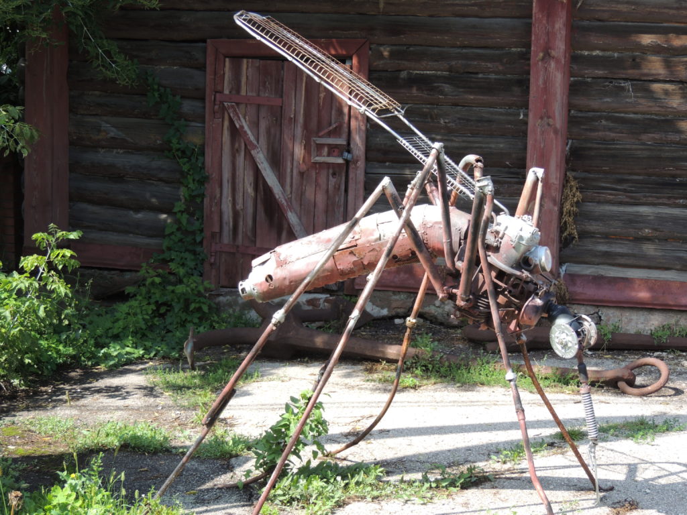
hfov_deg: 27.8
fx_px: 1389
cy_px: 258
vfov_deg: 21.0
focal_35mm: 70
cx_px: 344
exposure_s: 1/250
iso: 100
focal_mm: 12.4
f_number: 3.9
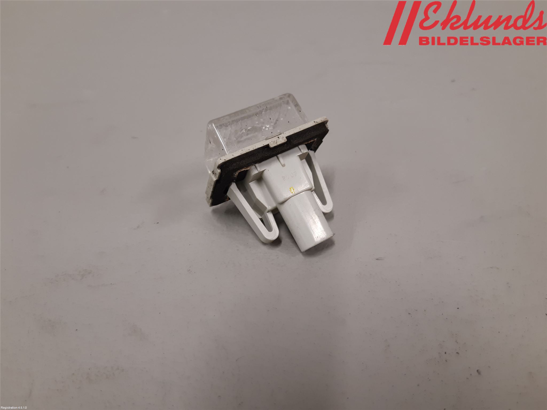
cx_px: 274
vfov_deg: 53.1
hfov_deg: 67.3
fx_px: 411
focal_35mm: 26
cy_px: 205
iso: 100
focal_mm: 3.93
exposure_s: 1/50
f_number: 1.7
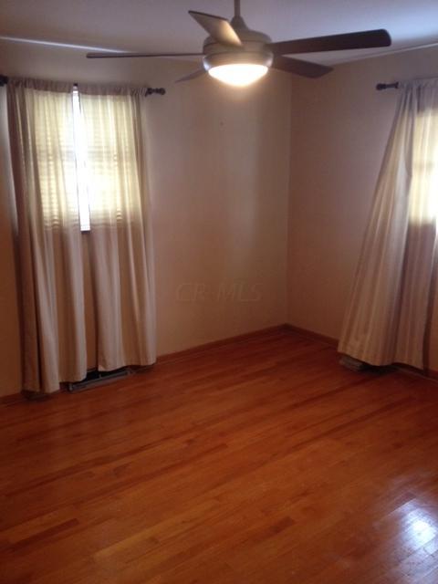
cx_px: 219
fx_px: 590
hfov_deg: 40.7
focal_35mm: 35
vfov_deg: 52.6
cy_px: 292
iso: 200
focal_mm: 4.28
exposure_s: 1/20
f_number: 2.4
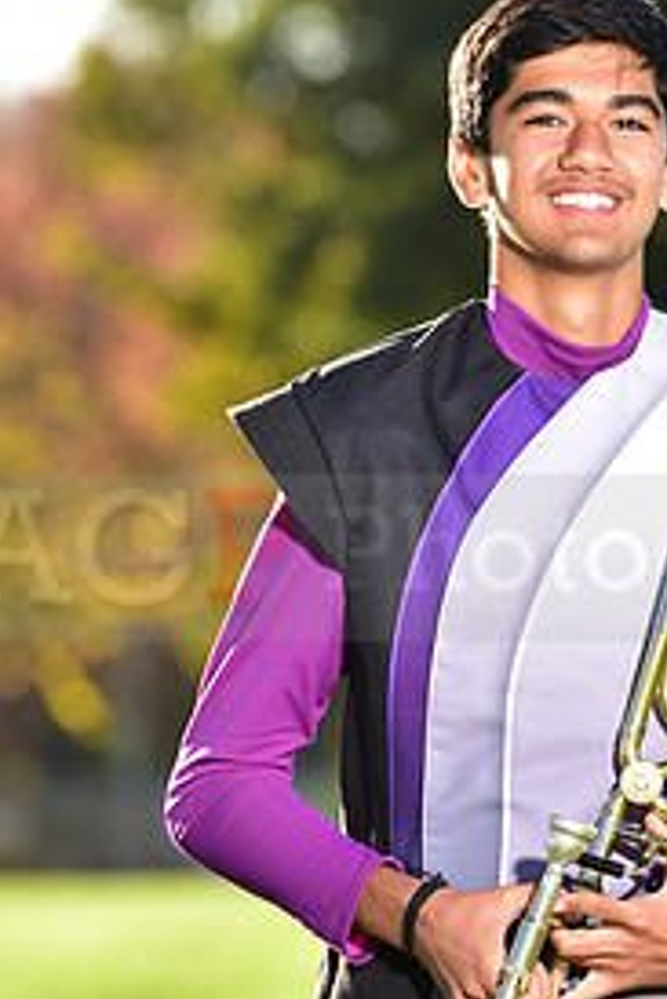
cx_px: 589
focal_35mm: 423
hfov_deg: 3.3
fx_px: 11740
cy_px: 525
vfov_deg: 4.9
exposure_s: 1/200
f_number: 5
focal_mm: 200
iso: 100
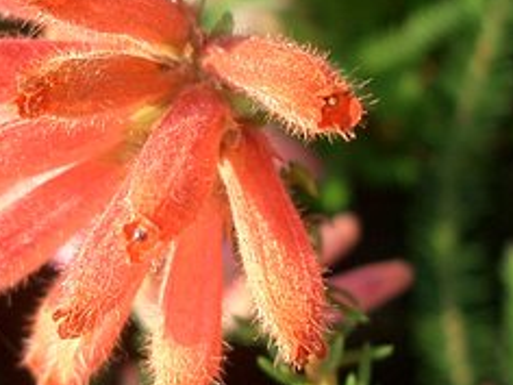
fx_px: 1126
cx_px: 126
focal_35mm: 76
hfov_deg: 25.3
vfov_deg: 19.4
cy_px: 228
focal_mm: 5.8
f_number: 2.6
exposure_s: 1/200
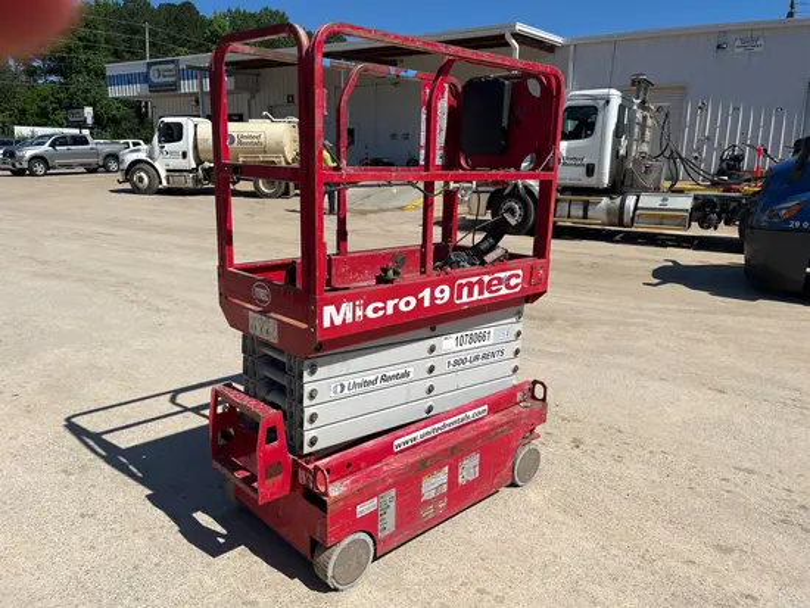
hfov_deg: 67.3
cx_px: 405
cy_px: 304
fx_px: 609
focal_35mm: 26
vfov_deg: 53.1
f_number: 1.6
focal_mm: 5.1
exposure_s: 1/5848
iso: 50
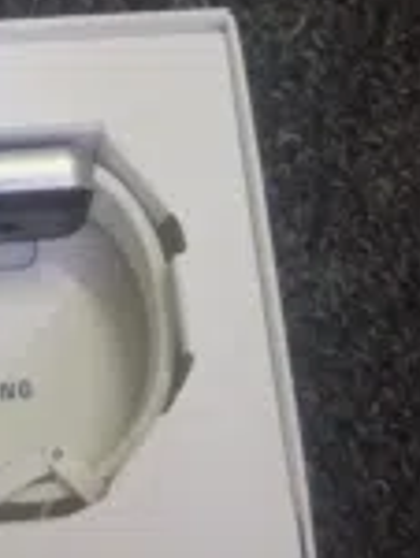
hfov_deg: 20.2
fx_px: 1161
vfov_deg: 26.8
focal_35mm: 72
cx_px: 63
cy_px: 179
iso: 500
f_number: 1.8
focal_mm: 4
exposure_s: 1/33
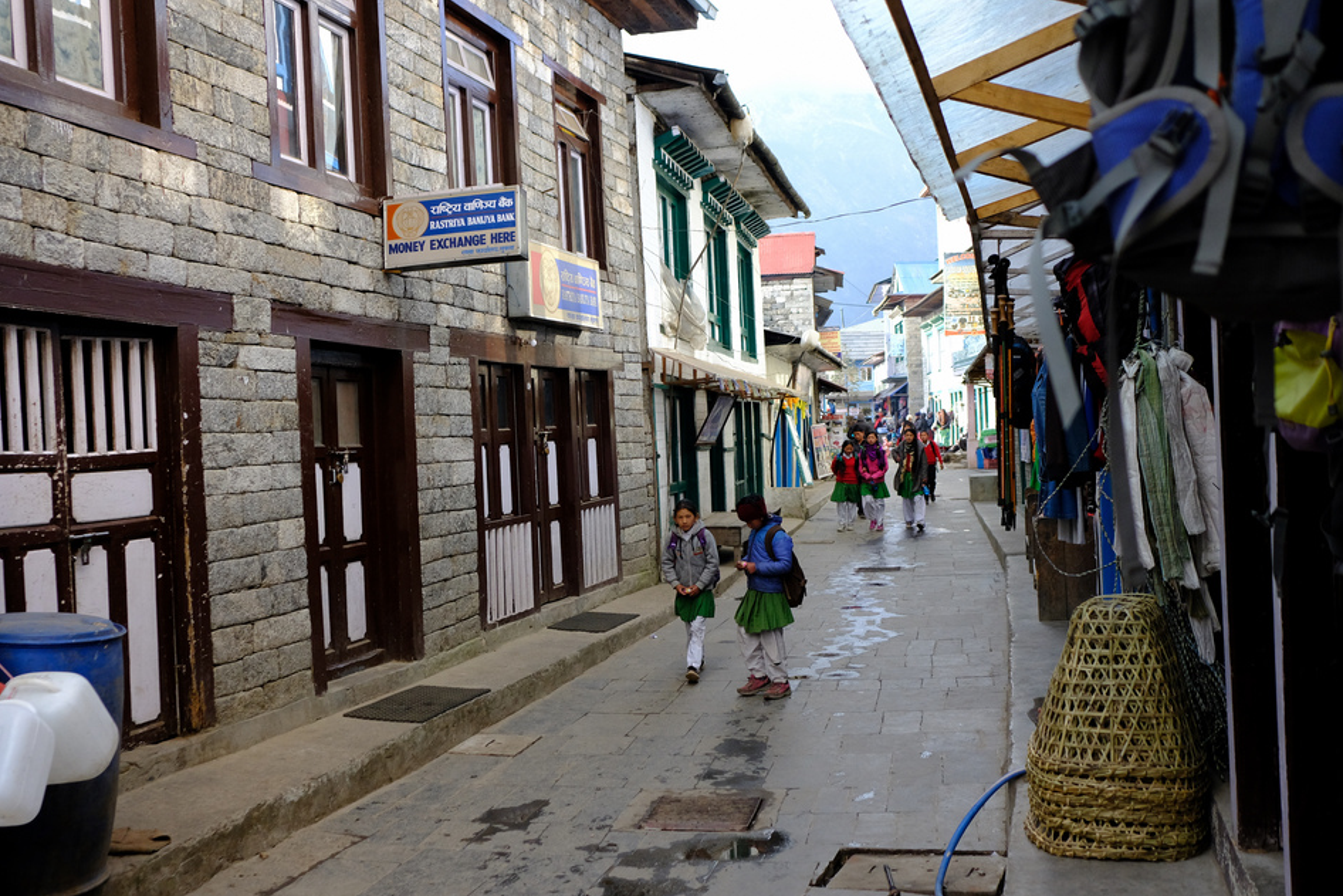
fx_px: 1380
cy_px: 448
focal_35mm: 37
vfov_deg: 36.0
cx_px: 637
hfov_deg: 51.9
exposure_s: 1/1800
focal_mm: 23
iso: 1000
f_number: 2.8
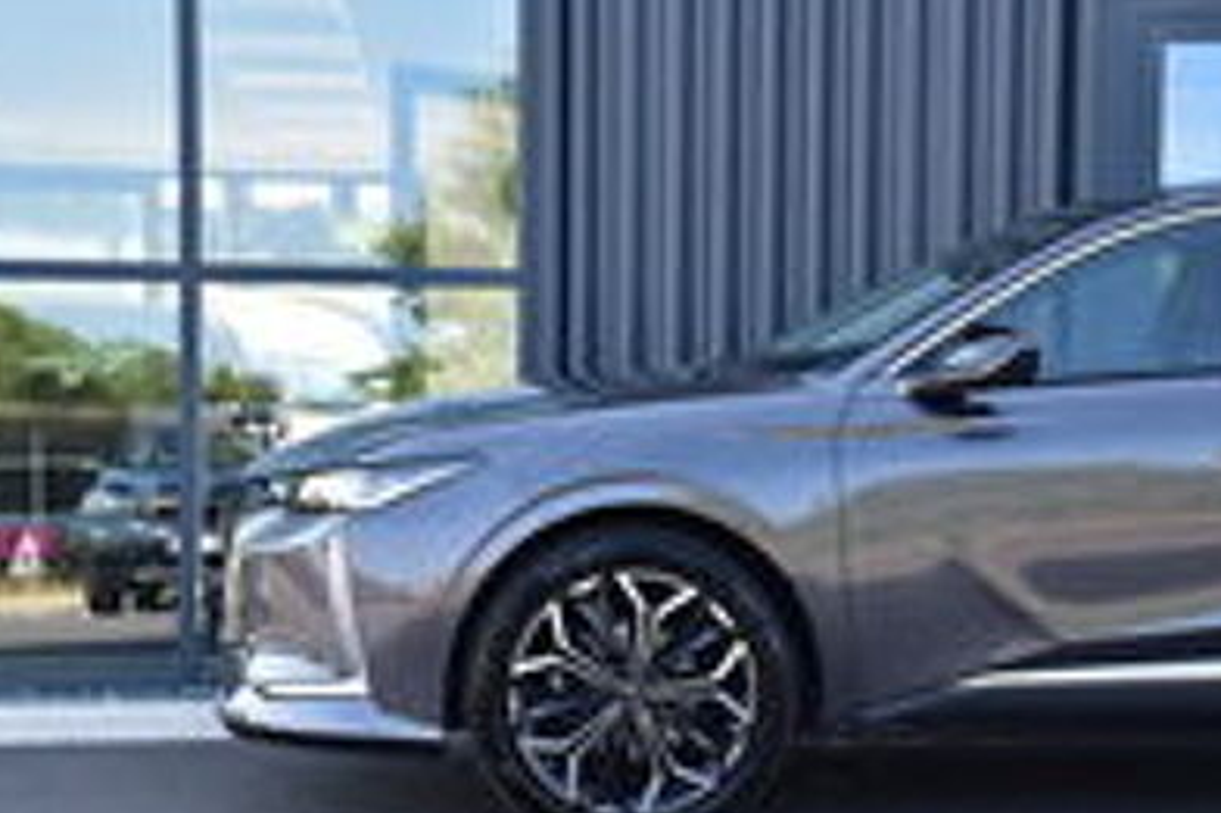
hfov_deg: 24.6
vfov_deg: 16.5
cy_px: 466
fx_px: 2801
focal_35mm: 83
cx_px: 688
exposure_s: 1/100
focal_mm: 45
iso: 400
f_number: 8
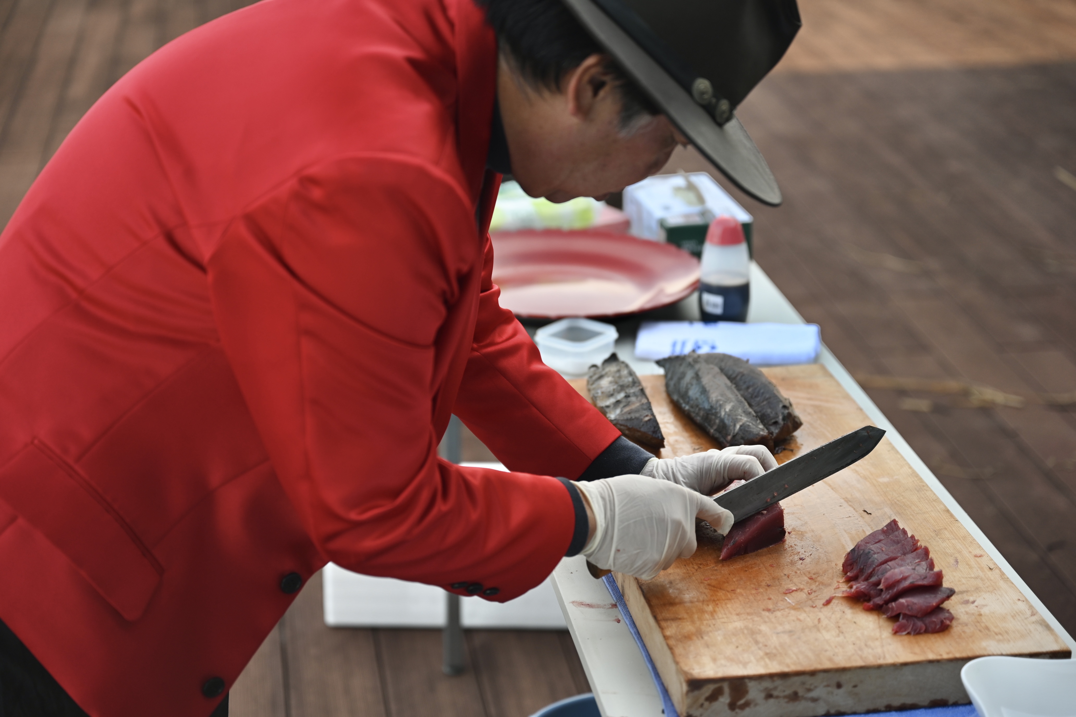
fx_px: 2092
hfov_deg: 28.8
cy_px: 358
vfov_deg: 19.5
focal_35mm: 70
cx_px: 538
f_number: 2.8
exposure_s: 1/500
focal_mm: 70
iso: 160
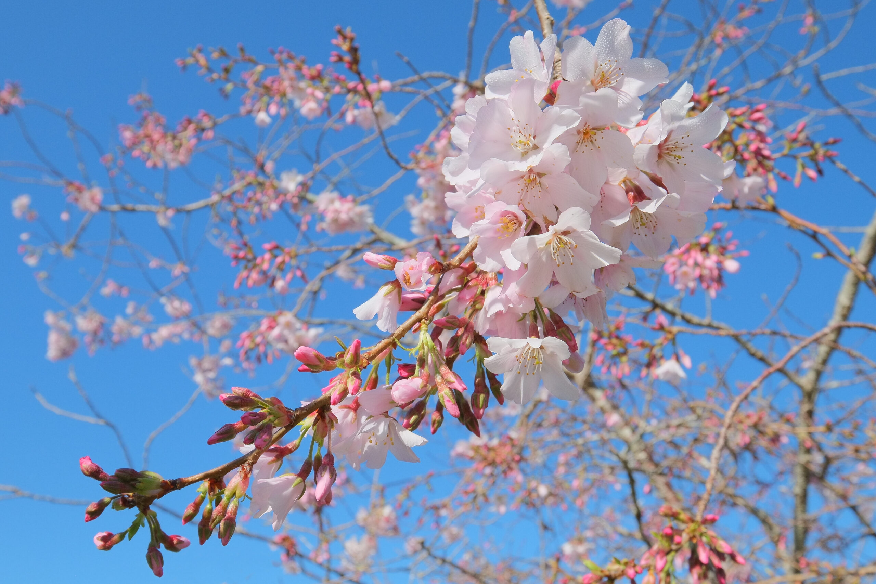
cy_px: 292
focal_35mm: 26
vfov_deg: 49.6
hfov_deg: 69.4
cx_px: 438
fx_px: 633
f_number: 8
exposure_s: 1/1100
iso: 800
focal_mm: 17.4
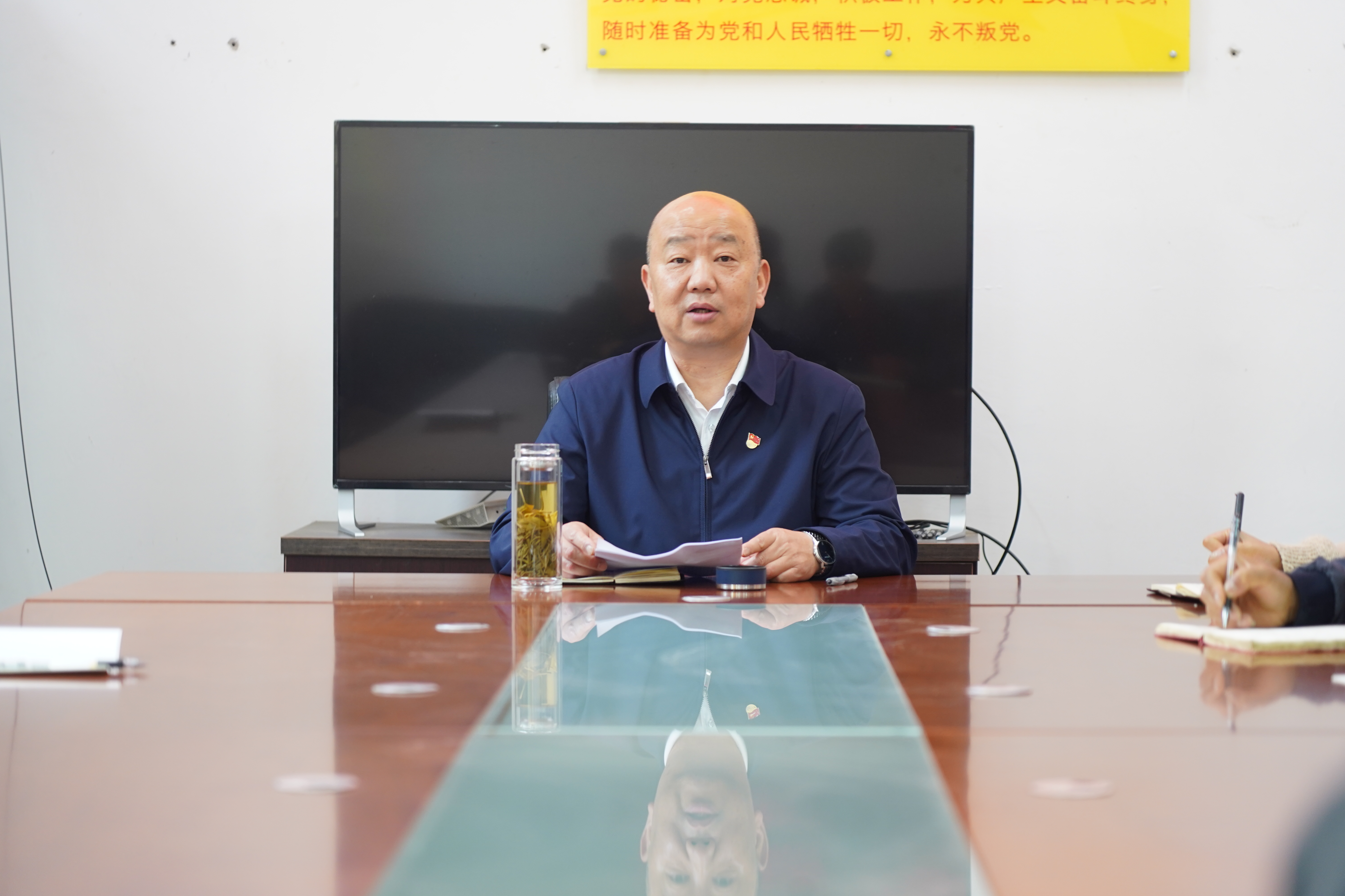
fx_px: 3923
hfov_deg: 19.5
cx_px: 672
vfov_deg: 13.0
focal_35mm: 105
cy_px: 448
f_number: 4
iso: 1000
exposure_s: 1/30
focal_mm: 105
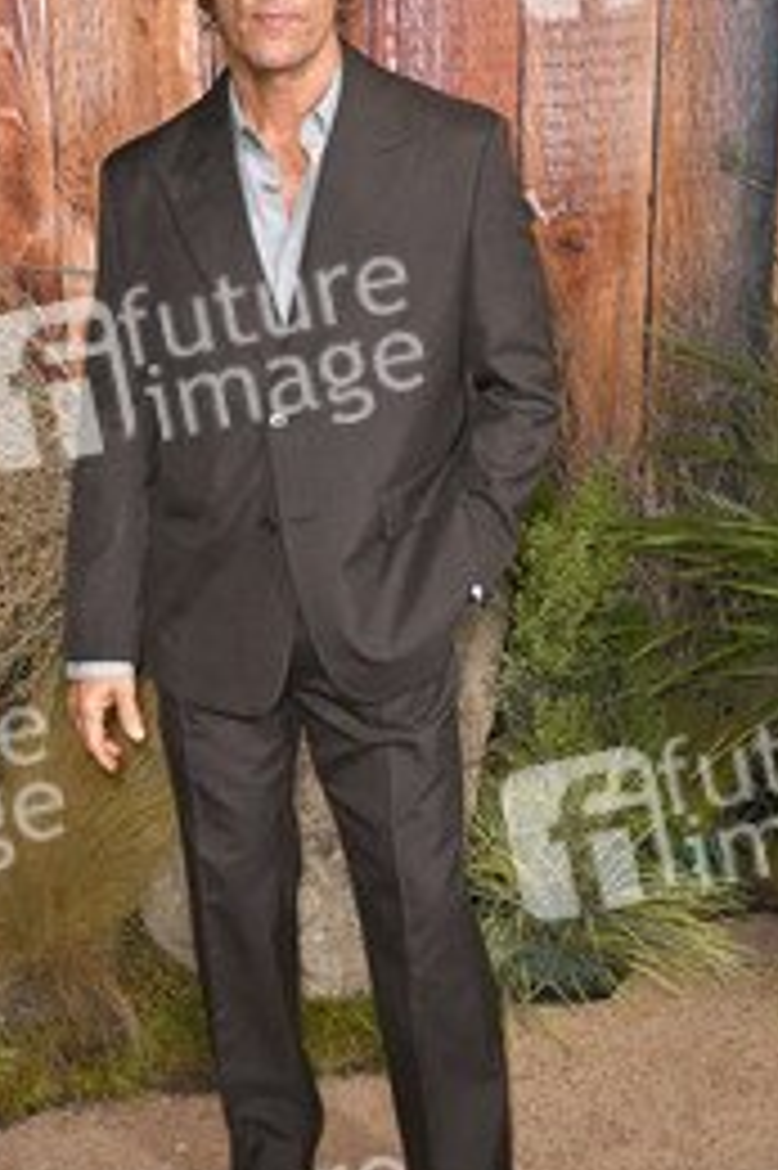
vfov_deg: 33.4
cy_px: 590
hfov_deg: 22.6
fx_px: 1947
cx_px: 324
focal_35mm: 60
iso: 1000
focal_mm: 39
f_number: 6.3
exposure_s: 1/250
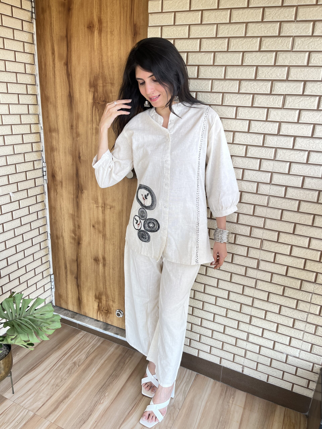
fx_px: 322
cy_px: 214
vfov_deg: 67.3
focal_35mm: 26
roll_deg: -2.5
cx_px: 161
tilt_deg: -19.4
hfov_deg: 53.1
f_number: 1.6
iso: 50
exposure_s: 1/121
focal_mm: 5.1
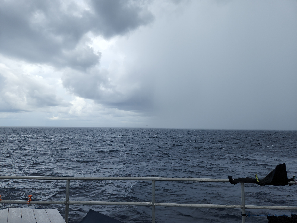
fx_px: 197
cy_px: 112
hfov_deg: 73.9
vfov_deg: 58.9
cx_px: 148
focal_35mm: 23
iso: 20
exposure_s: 1/1441
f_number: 1.8
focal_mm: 5.4
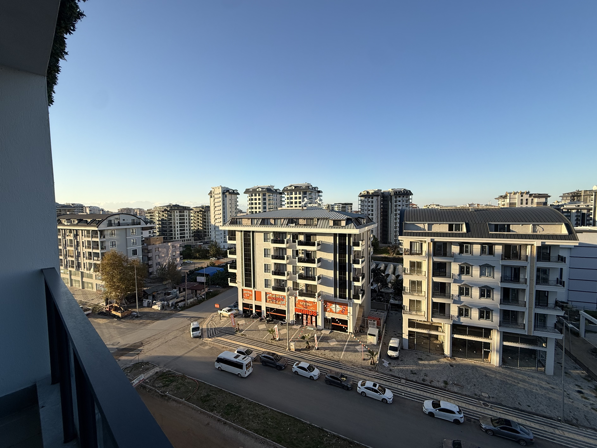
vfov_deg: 81.7
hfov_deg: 98.1
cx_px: 309
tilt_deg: -2.9
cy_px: 224
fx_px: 259
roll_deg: +0.9
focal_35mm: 15
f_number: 2.2
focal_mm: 2.22
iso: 50
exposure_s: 1/1125
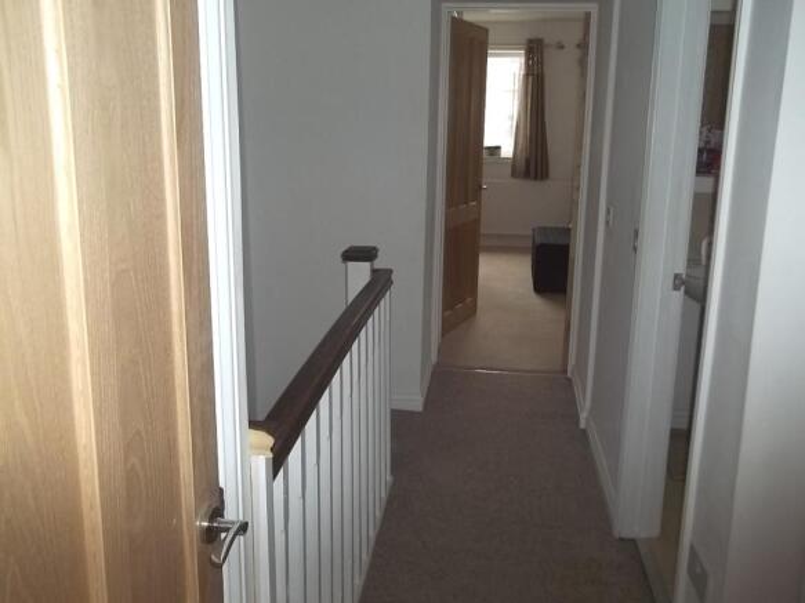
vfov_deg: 44.1
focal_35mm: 32
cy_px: 302
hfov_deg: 56.8
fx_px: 744
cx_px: 402
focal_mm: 5.7
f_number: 2.9
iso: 160
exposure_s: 1/30
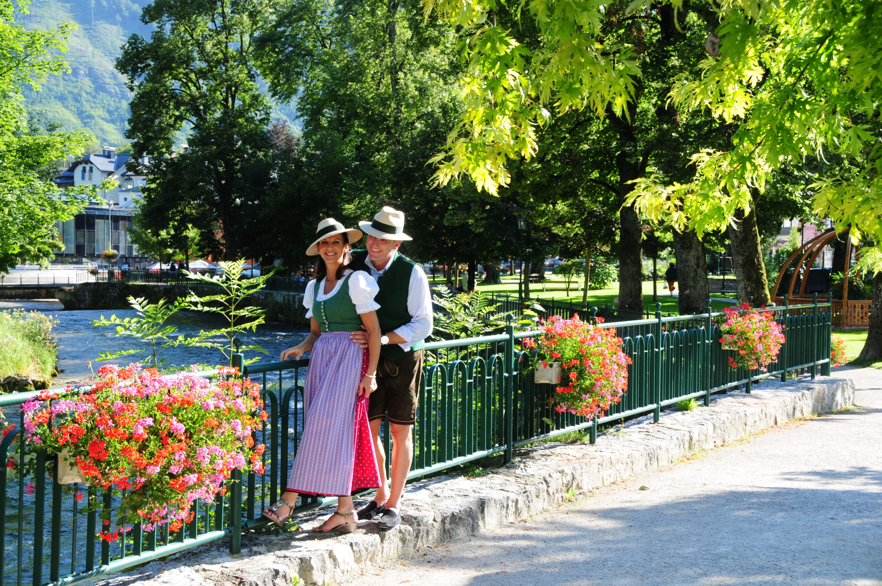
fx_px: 1395
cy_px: 293
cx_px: 441
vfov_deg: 23.7
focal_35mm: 57
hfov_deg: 35.1
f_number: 9
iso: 400
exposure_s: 1/160
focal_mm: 38
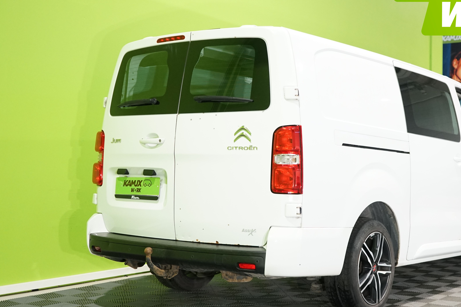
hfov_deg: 37.2
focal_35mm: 53
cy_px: 147
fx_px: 679
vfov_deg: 25.5
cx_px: 298
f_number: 4
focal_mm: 37
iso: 2000
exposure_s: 1/125
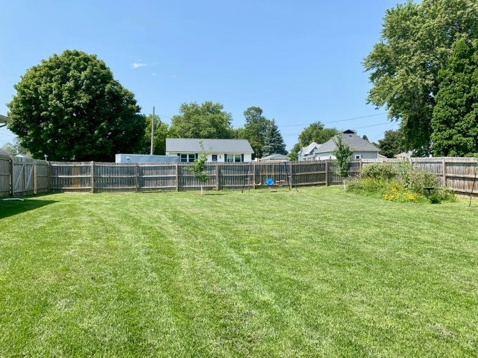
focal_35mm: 26
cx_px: 239
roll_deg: +1.1
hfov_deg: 67.3
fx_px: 359
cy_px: 179
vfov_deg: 53.1
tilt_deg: -1.1
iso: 32
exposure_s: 1/1996
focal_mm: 4.25
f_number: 1.8
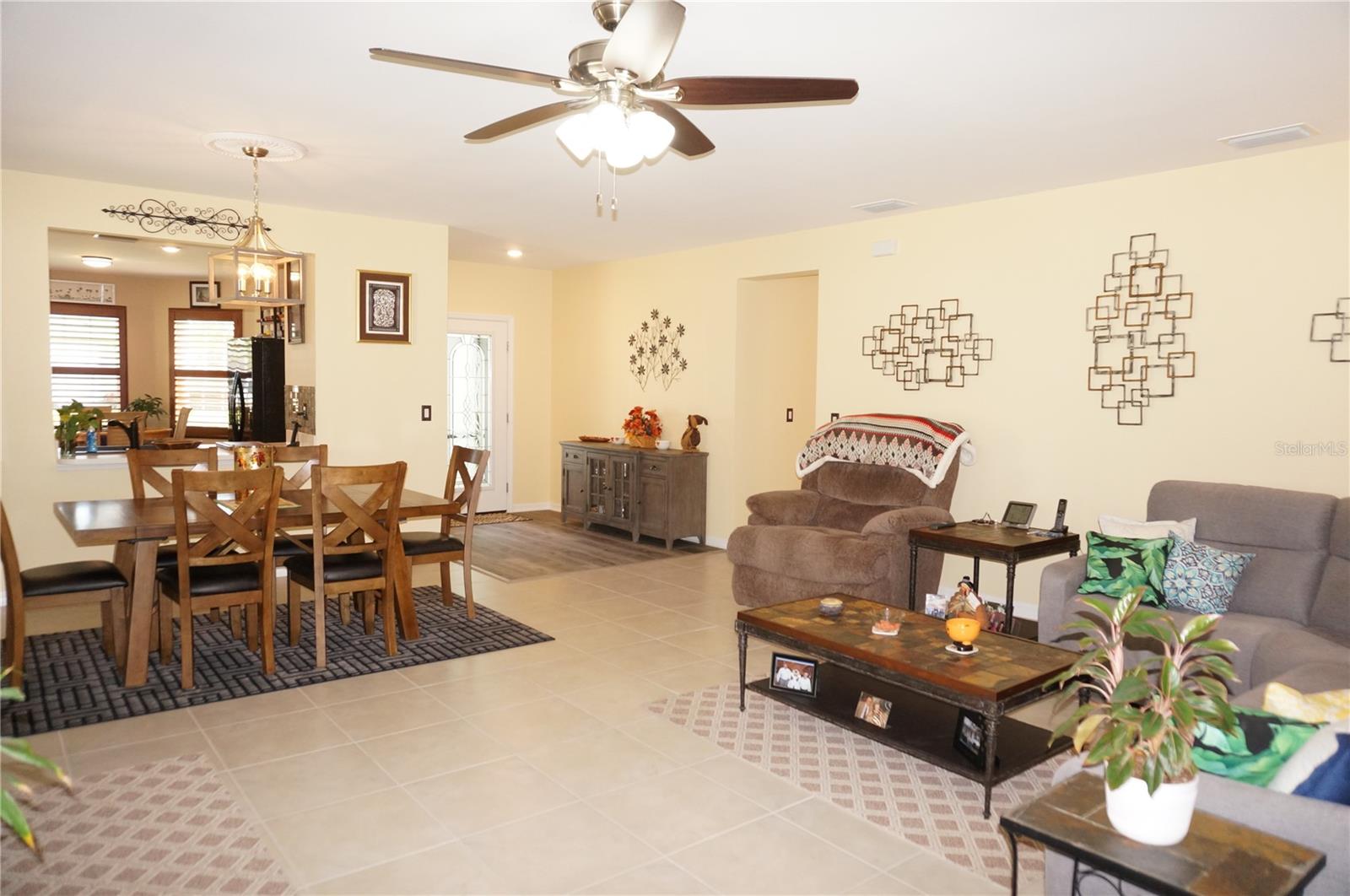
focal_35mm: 24
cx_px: 675
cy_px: 448
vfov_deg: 53.0
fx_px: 899
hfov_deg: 73.8
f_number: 4
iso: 1000
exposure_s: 1/160
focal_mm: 16
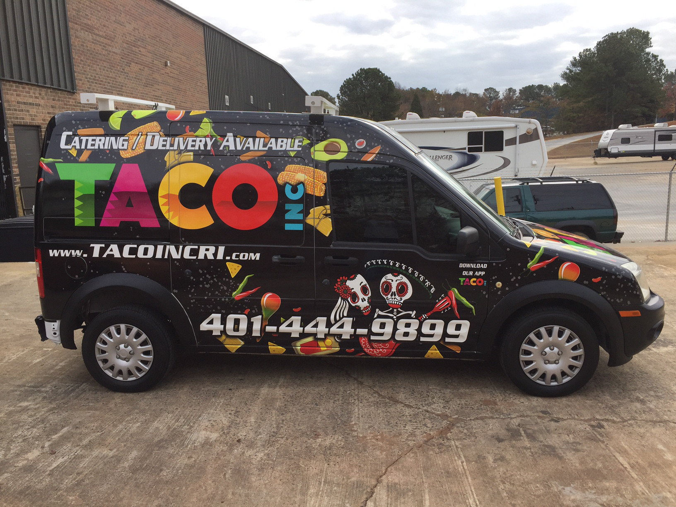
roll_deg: +1.1
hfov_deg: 61.7
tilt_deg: -11.6
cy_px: 254
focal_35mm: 29
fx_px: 566
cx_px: 338
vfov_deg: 48.2
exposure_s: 1/898
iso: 32
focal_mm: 4.15
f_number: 2.2
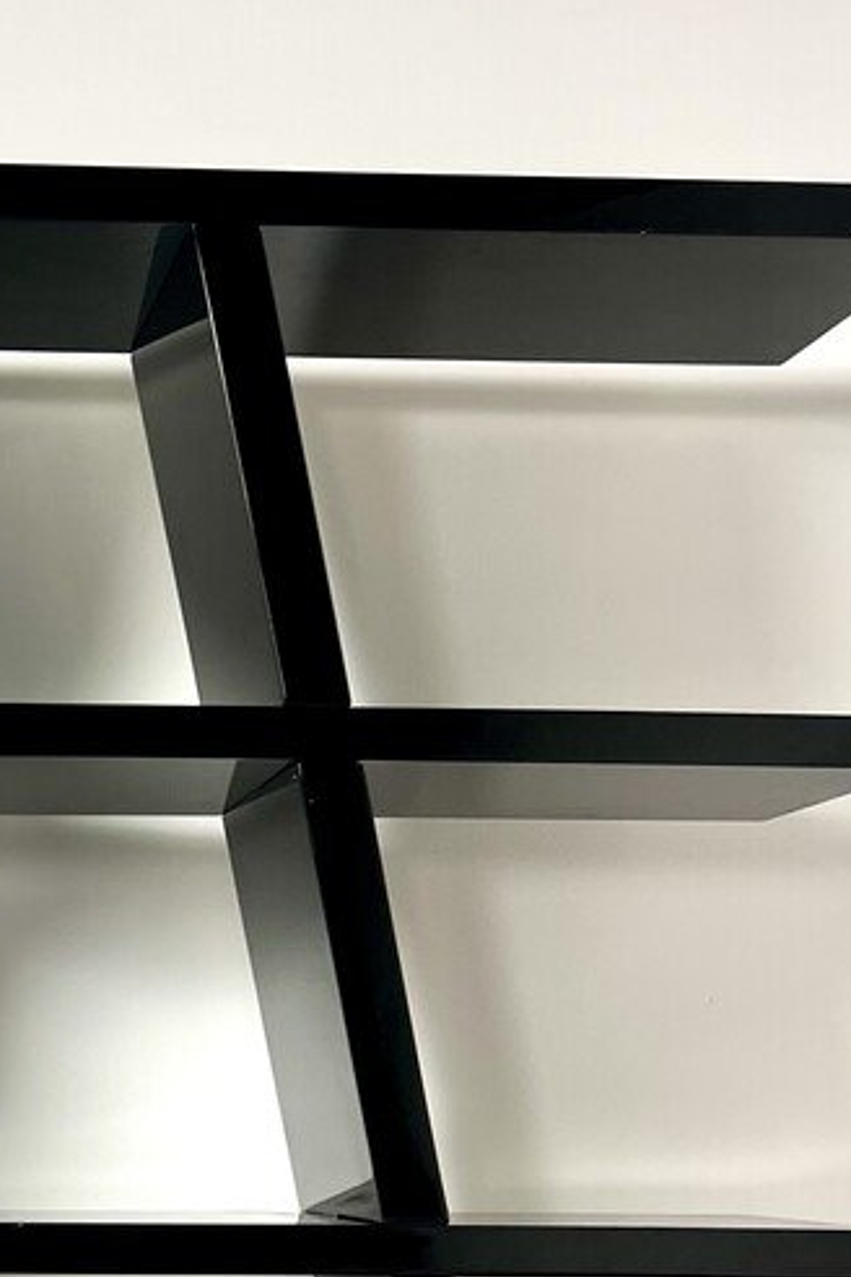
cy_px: 1259
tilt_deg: -3.4
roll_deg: +1.0
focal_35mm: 66
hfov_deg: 19.7
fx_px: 2340
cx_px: -104
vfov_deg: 28.7
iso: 100
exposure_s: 1/121
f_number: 1.5
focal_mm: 5.7
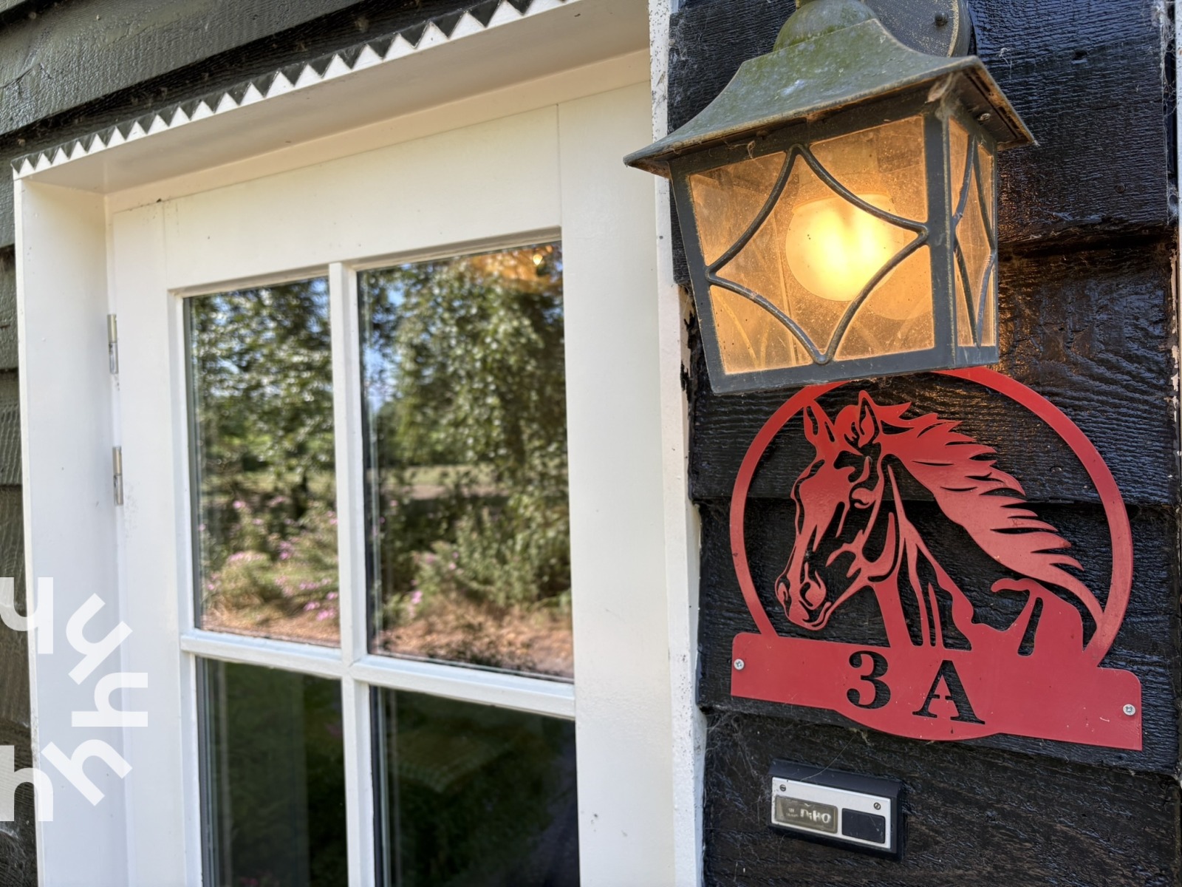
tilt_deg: -0.4
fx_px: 888
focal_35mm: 26
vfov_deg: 53.1
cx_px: 591
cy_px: 444
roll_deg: +2.0
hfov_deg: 67.3
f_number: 1.6
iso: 40
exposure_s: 1/239
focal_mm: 5.96
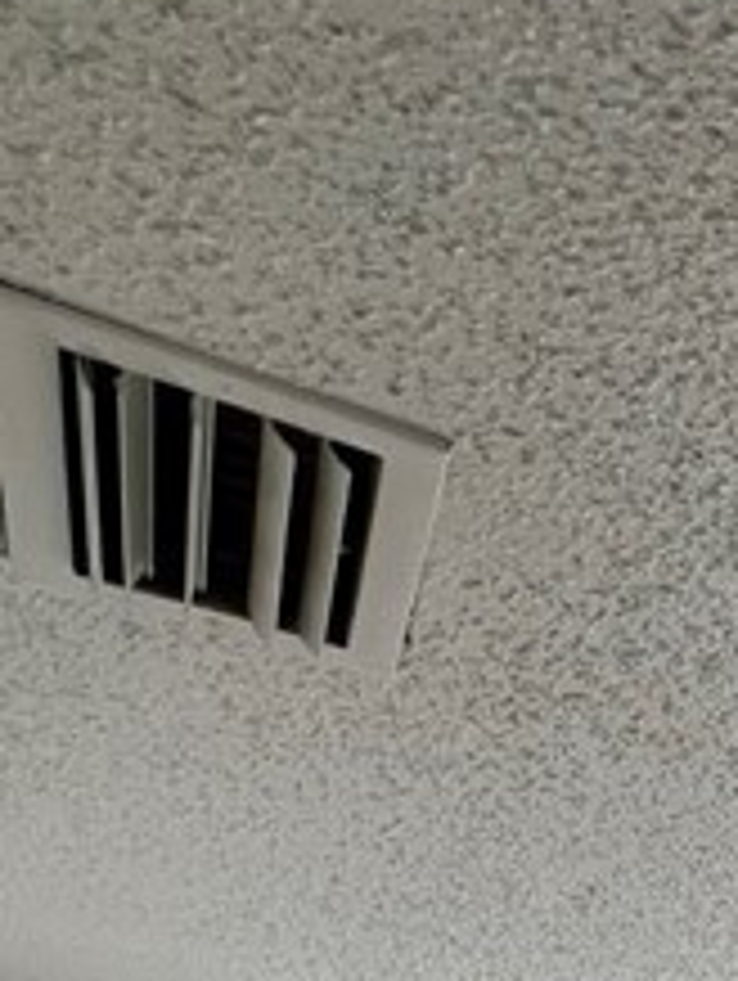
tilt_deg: -2.1
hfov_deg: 16.7
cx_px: 1548
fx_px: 1731
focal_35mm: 61
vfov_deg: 21.6
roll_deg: +0.1
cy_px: 1732
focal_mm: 1.57
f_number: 1.8
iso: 40
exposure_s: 1/99
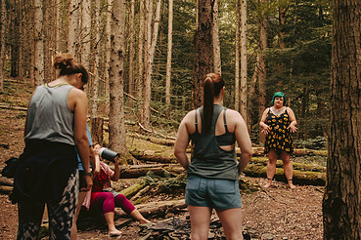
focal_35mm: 44
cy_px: 123
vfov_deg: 30.5
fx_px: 441
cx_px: 283
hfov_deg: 42.7
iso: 2500
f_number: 2.8
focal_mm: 28
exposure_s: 1/160
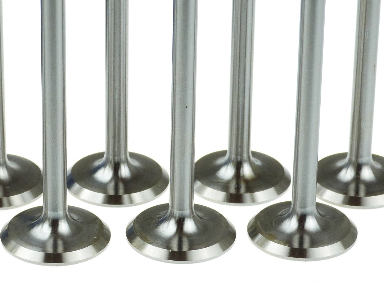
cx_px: 88
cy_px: 71
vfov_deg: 7.7
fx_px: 2142
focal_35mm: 193
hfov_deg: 10.2
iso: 200
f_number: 3.5
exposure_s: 1/160
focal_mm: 18.6
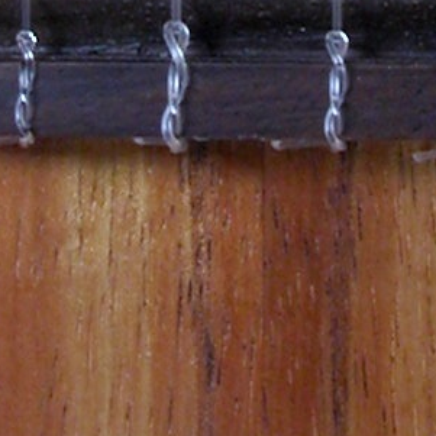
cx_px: 261
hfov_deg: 3.2
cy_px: -639
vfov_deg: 3.2
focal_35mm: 548
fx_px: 7809
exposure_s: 1/9.4
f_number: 6
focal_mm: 18.8
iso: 100
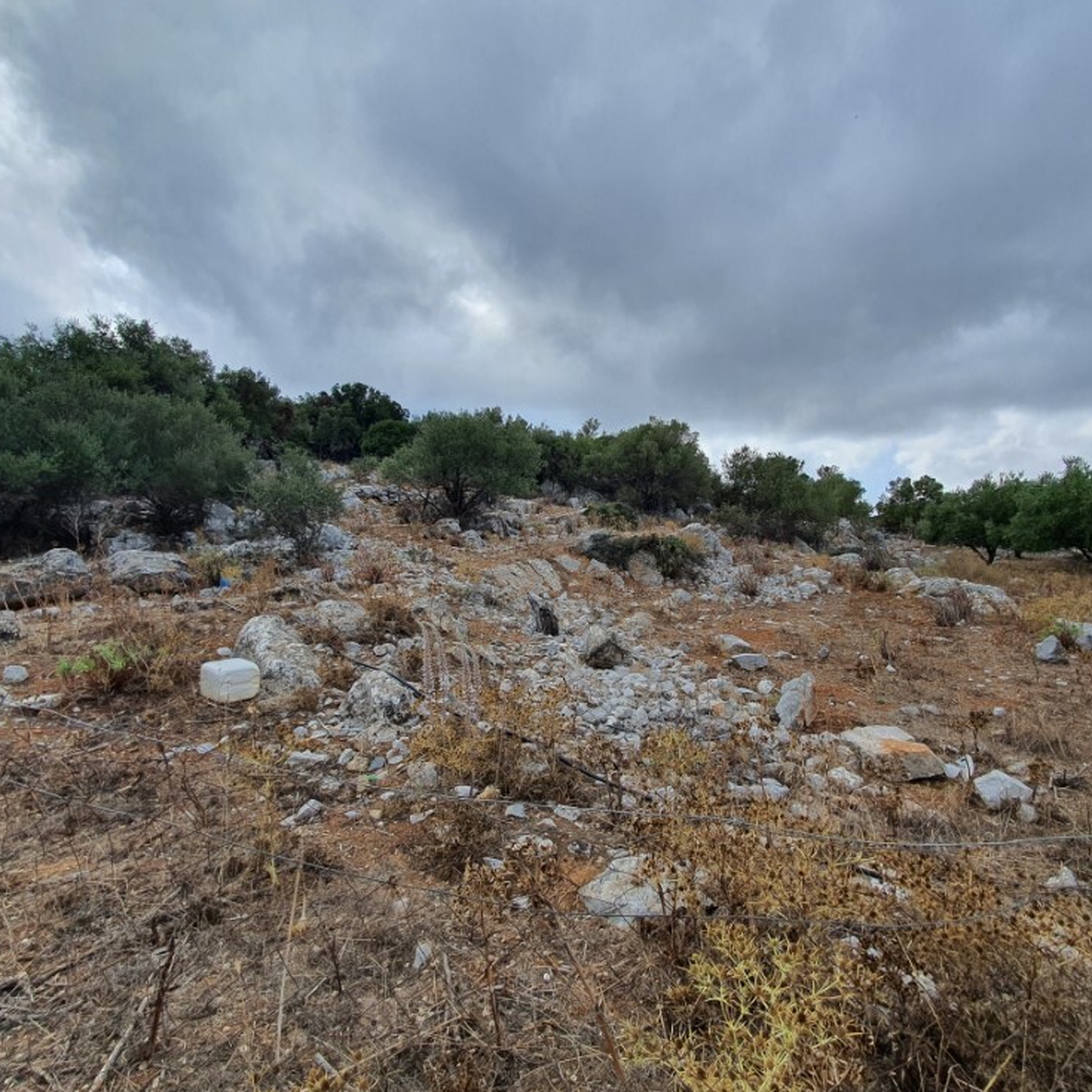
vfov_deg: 87.4
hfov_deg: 87.3
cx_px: 578
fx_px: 571
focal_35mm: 16
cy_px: 550
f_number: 2.2
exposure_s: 1/696
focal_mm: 1.8
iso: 50
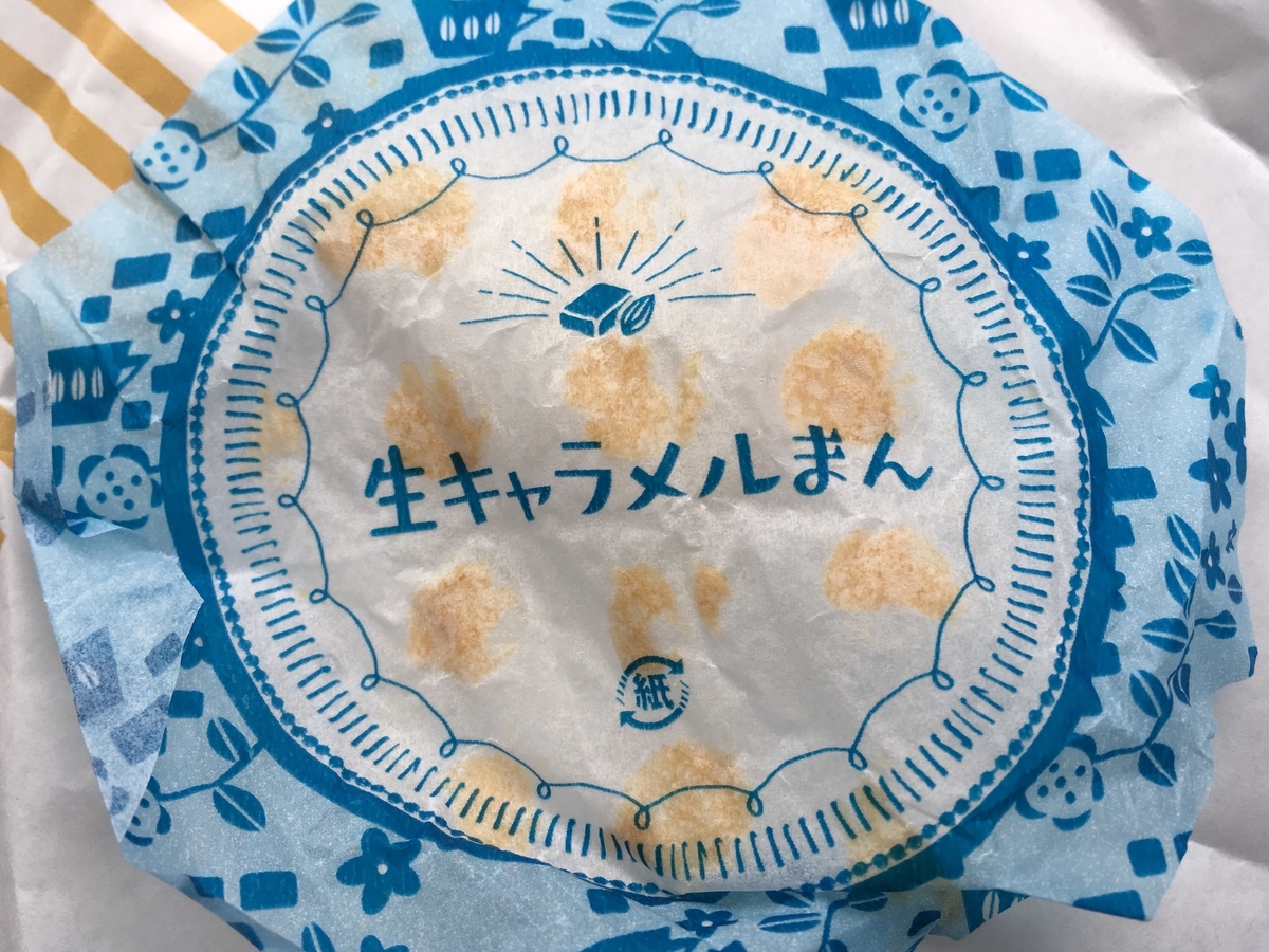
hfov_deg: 61.7
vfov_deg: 48.2
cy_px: 476
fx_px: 1063
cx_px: 634
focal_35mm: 29
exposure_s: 1/120
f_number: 2.2
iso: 25
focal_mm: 4.15
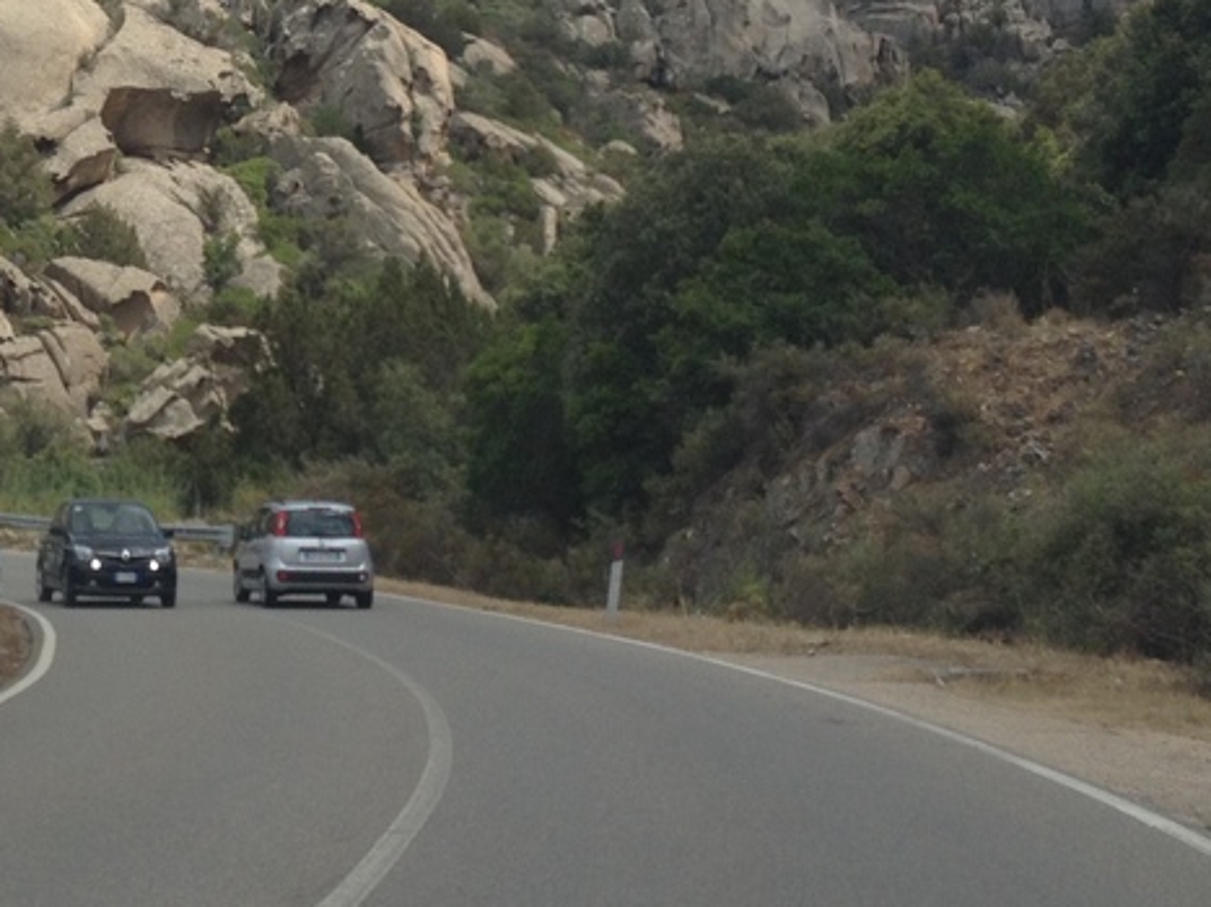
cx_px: 8
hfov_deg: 21.1
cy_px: 0
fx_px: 3148
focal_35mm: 90
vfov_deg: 16.1
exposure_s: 1/1346
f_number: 2.4
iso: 50
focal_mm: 4.28
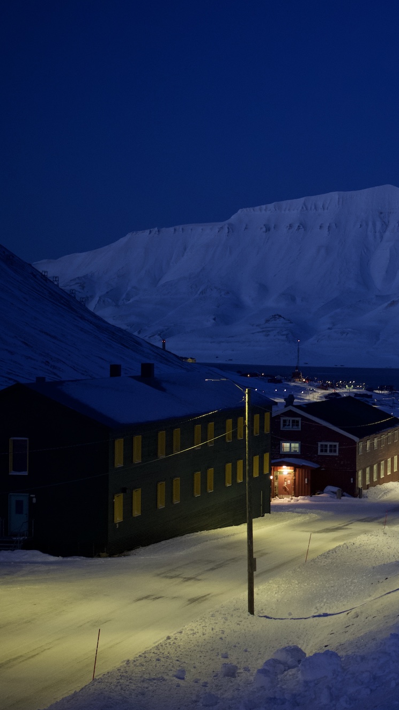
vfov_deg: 22.5
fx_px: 1787
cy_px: 368
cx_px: 489
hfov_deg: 12.4
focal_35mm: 95
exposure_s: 1/60
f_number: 1.8
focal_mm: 50
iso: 1600
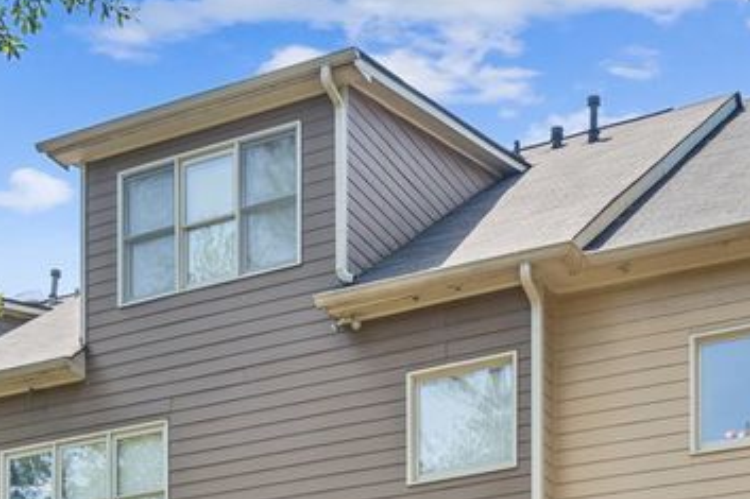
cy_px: 913
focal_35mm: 68
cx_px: 459
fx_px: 1416
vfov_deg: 16.5
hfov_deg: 29.6
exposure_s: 1/200
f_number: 5.6
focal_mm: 16
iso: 100
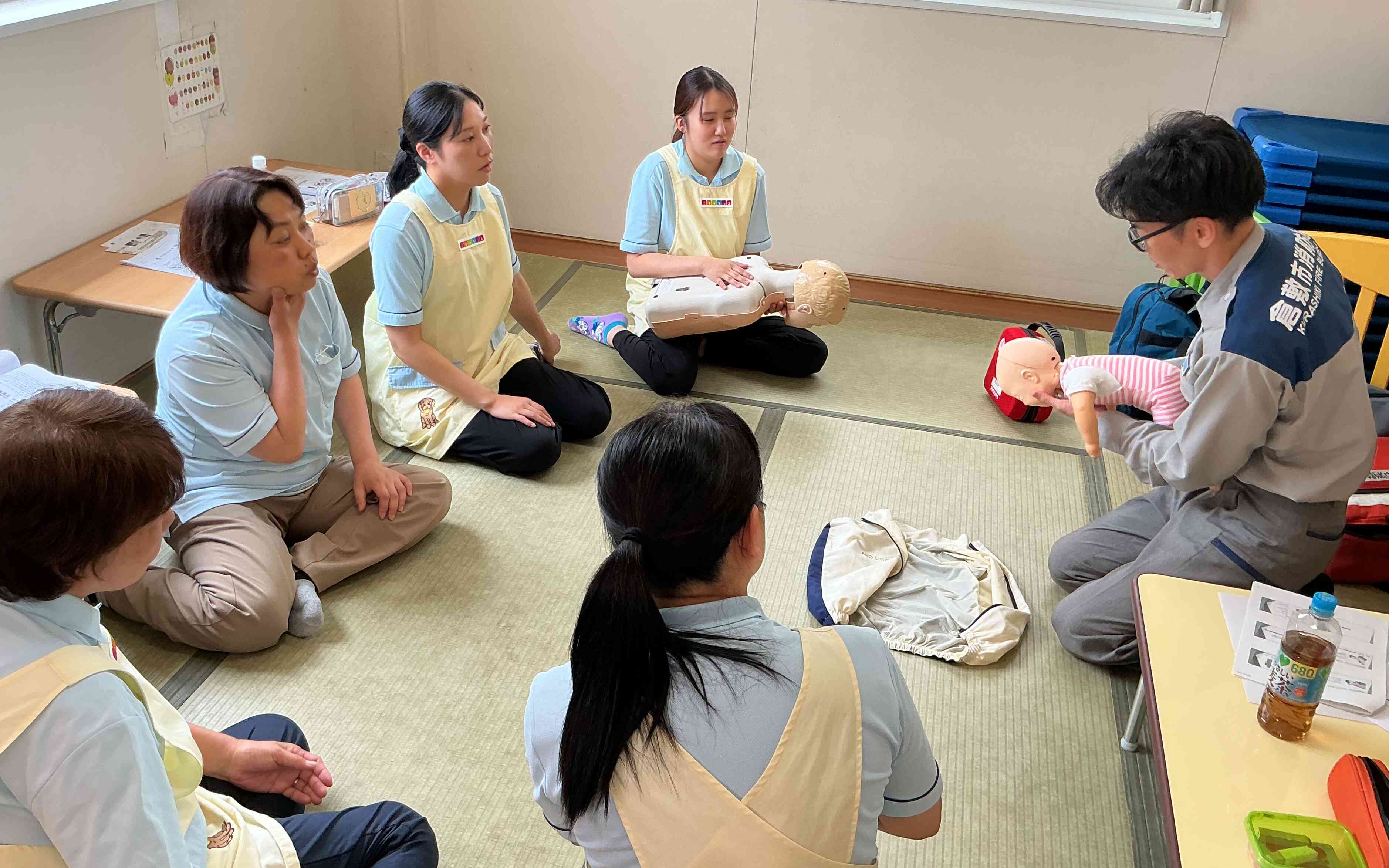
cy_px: 437
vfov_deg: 38.3
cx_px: 686
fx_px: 1249
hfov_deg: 58.1
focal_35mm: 33
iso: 25
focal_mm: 3
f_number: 1.8
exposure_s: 1/120
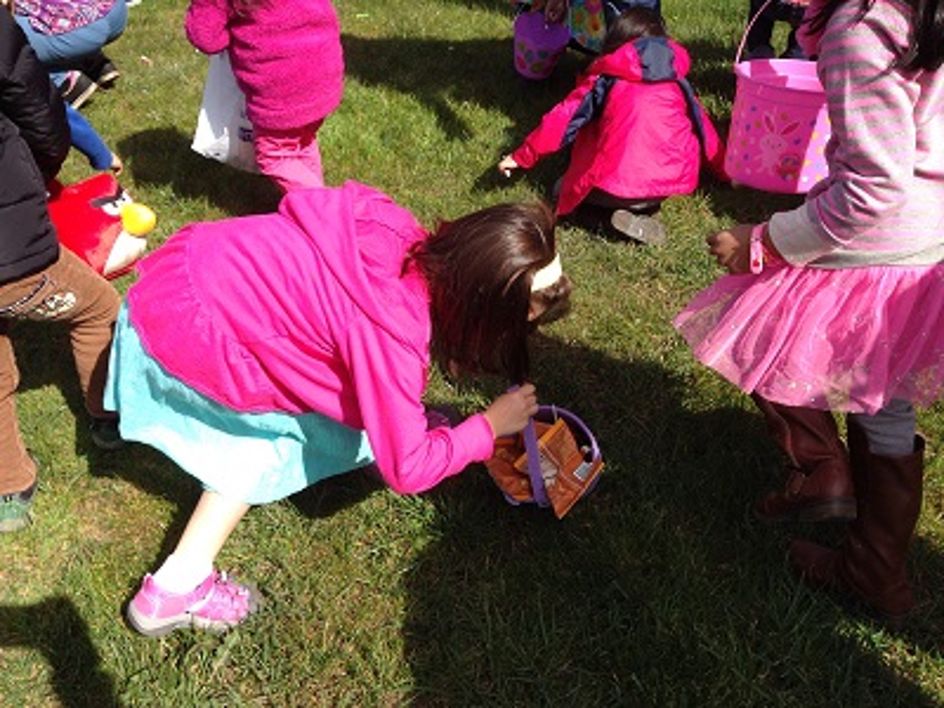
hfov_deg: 55.4
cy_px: 354
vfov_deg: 42.9
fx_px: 900
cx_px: 472
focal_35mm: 33
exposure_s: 1/1178
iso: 50
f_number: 2.4
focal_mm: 4.12
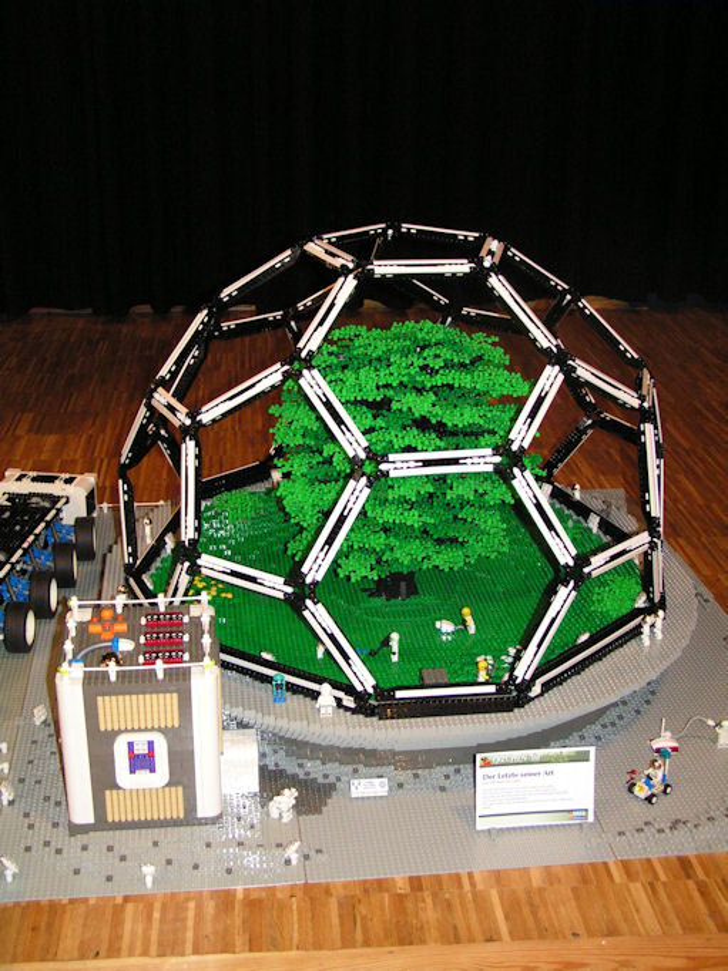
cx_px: 364
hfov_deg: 32.9
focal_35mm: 44
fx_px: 1235
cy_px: 486
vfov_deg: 43.0
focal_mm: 7.4
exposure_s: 1/50
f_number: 2.8
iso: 200
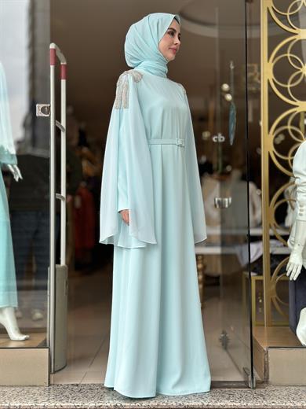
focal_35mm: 48
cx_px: 153
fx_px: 566
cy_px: 204
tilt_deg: +3.3
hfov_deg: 30.3
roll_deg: -0.8
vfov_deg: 39.7
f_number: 1.78
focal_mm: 6.86
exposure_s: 1/1145
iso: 80
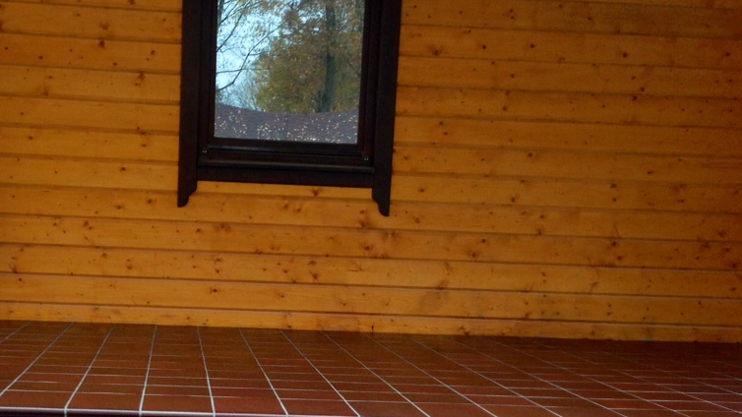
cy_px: 411
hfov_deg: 34.1
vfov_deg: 19.2
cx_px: 259
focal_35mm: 61
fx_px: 1200
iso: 64
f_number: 2.4
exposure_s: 1/60
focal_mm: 4.13
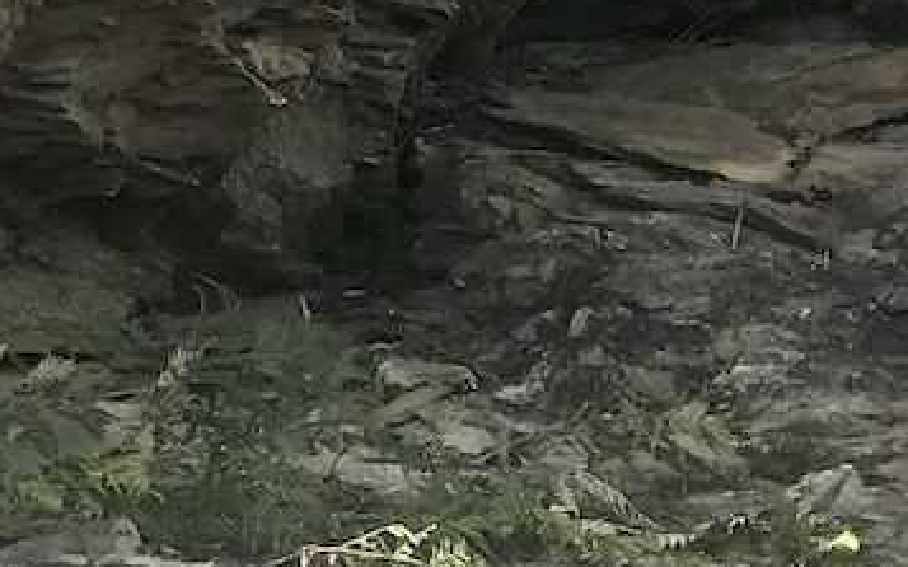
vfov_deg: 9.1
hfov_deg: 14.4
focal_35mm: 133
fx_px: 3291
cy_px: -646
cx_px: -552
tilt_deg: +17.4
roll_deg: -3.6
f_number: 1.8
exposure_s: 1/341
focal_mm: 3.99
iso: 20
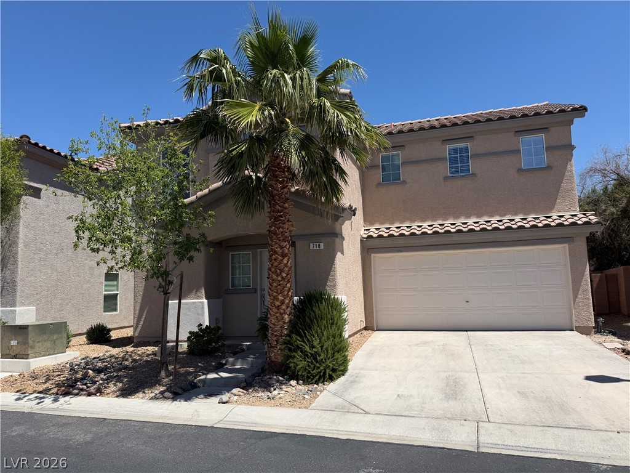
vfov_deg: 56.8
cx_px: 315
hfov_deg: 71.6
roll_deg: +1.3
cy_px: 236
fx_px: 437
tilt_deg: +5.7
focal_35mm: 24
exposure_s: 1/5714
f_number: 1.78
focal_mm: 6.76
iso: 80
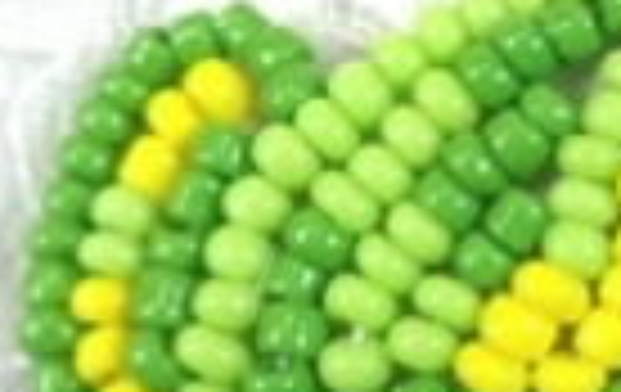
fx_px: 1578
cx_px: 691
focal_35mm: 93
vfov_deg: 14.1
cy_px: 248
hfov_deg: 21.1
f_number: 3.5
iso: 80
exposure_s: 1/350
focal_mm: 4.9
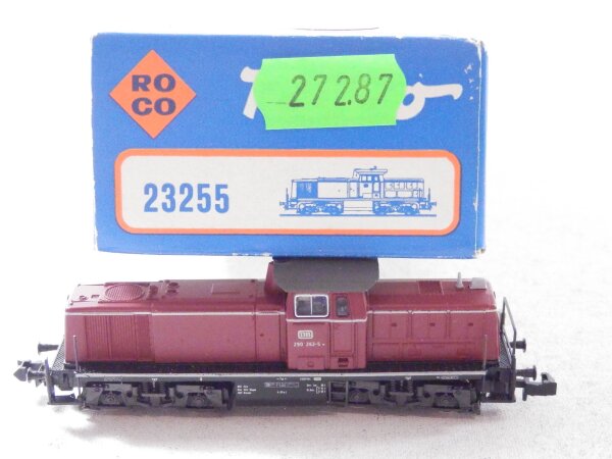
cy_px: 230
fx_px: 1167
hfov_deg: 29.4
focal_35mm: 66
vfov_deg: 22.3
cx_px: 306
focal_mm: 11.9
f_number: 4.4
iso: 3200
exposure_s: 1/160
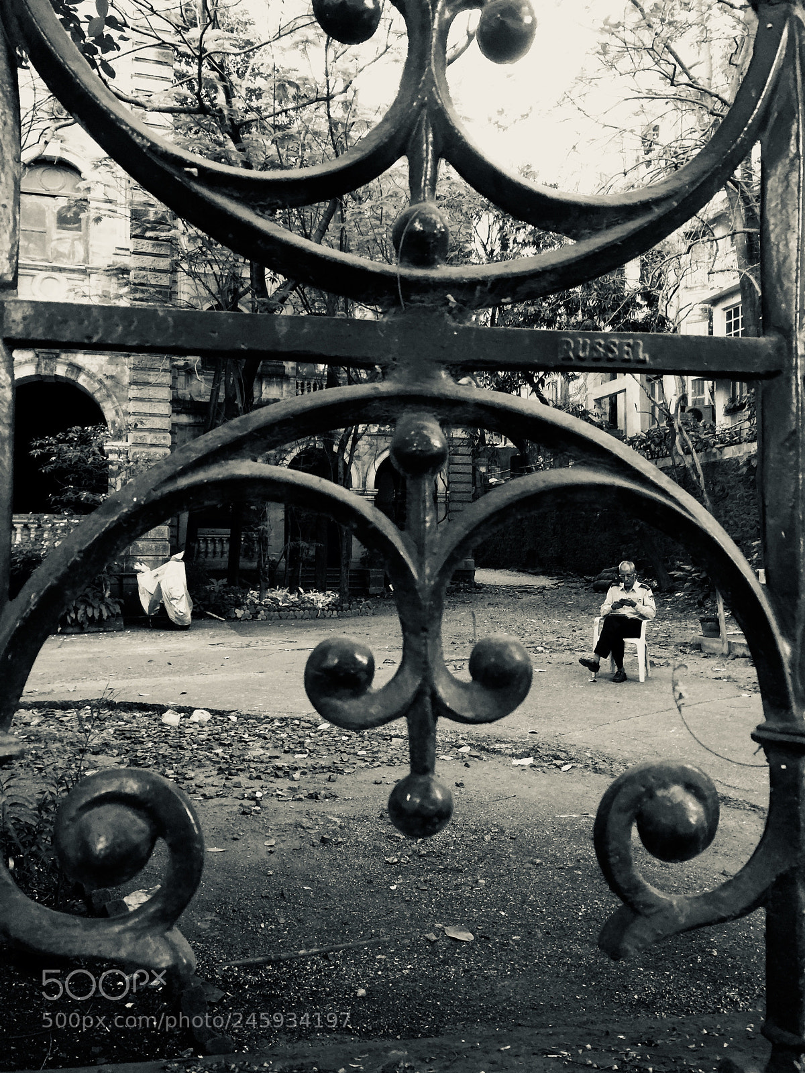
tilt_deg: +2.5
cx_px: 402
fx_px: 899
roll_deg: +0.0
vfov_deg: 61.7
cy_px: 536
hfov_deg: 48.2
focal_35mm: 29
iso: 64
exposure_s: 1/33
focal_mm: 4.15
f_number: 2.2
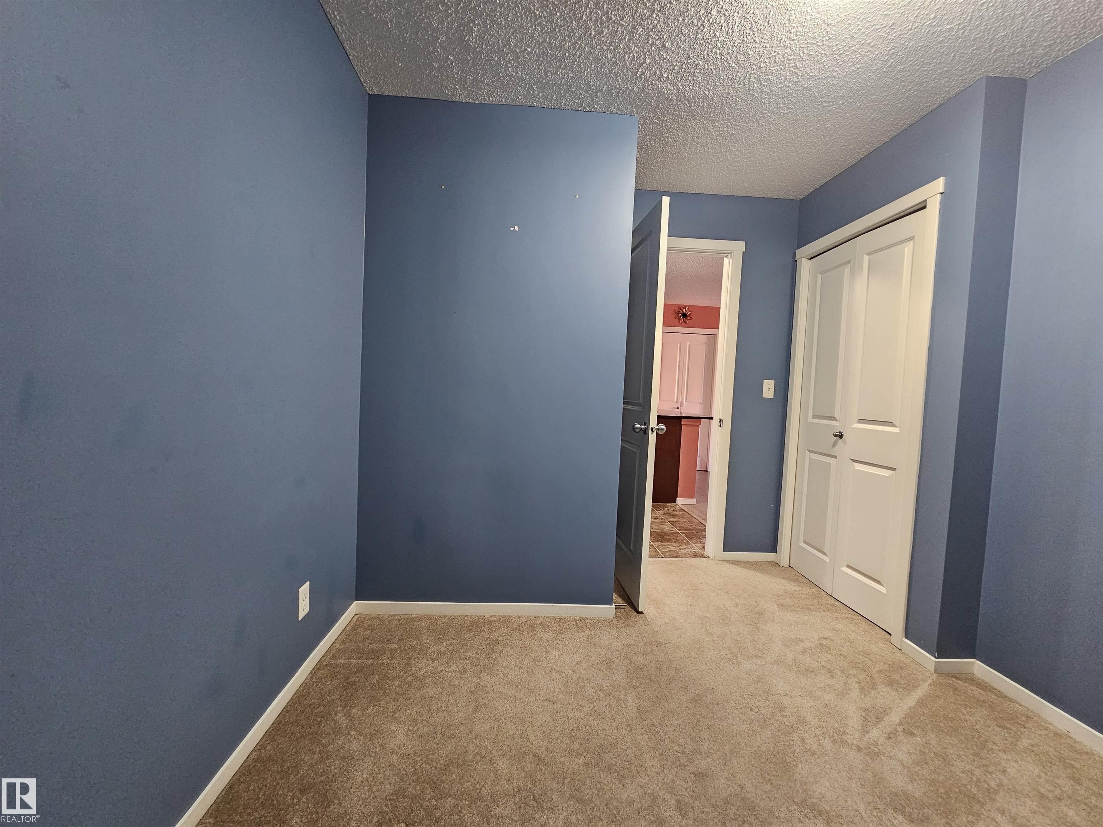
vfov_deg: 89.9
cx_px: 552
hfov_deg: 106.2
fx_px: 414
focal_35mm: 13
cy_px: 414
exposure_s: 1/30
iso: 500
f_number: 2.2
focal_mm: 2.2
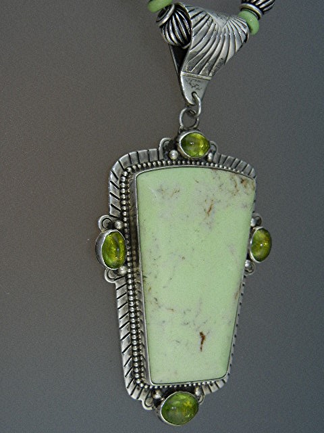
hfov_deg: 21.6
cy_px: 216
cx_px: 162
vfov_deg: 28.6
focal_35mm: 68
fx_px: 849
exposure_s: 1/30
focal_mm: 12.2
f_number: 4.1
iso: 200
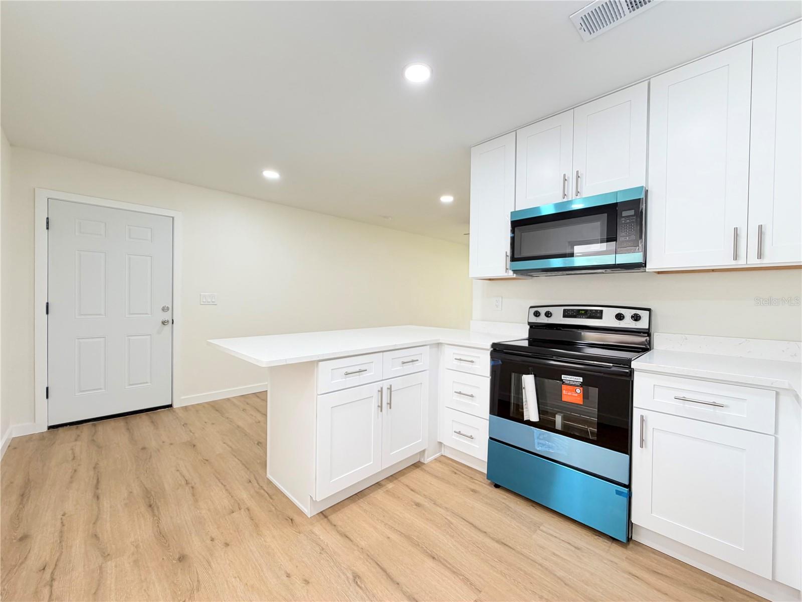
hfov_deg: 102.1
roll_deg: -0.2
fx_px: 324
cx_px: 401
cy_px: 301
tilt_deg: -0.4
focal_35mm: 14
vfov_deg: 85.7
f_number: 2.2
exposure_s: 1/60
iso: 200
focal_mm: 2.22
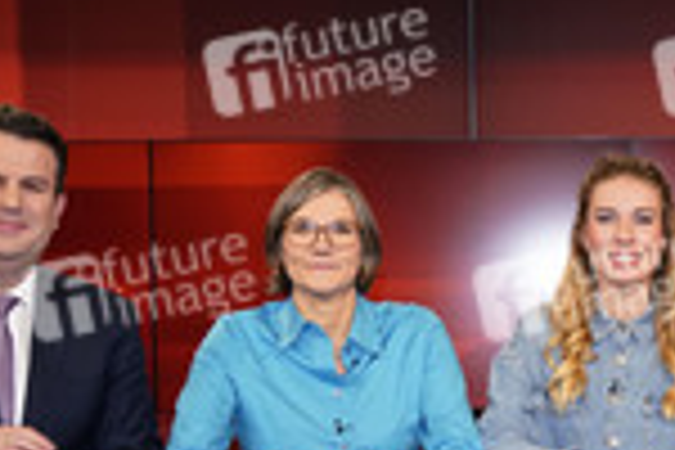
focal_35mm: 84
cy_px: 400
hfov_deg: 23.3
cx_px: 650
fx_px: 1575
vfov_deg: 16.1
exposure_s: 1/125
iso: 2000
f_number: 5
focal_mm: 28
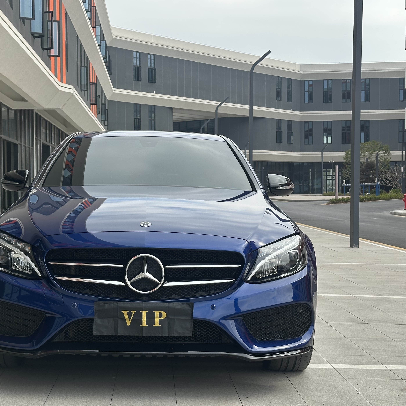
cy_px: 202
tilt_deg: -0.7
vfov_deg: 28.2
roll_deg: +0.3
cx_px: 158
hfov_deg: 28.1
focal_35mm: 61
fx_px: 809
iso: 64
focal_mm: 6.86
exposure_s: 1/2358
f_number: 1.78
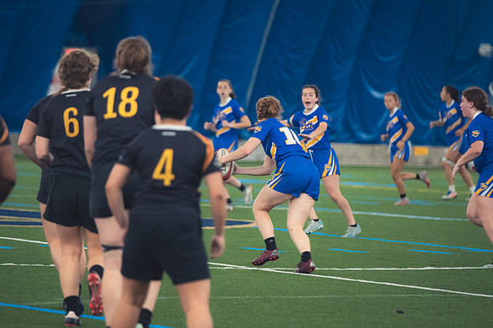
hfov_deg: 7.6
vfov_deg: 5.1
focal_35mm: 270
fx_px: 3695
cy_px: 164
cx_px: 246
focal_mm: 180
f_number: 2.8
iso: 3600
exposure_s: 1/320
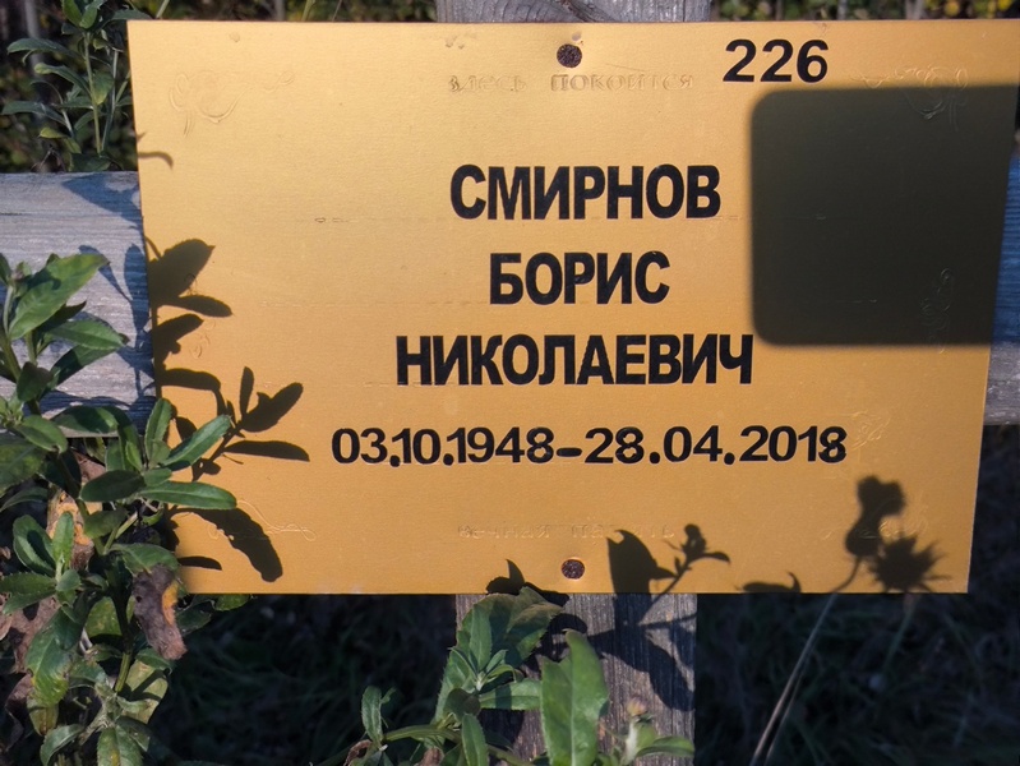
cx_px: 510
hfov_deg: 38.2
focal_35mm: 50
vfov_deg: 29.1
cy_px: 383
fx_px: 1474
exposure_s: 1/1118
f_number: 1.7
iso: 50
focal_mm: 4.71
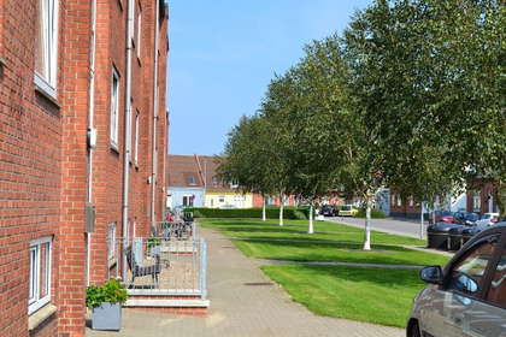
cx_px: 253
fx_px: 801
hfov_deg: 35.1
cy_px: 168
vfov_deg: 23.8
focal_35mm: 57
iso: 400
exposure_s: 1/400
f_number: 11
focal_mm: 38
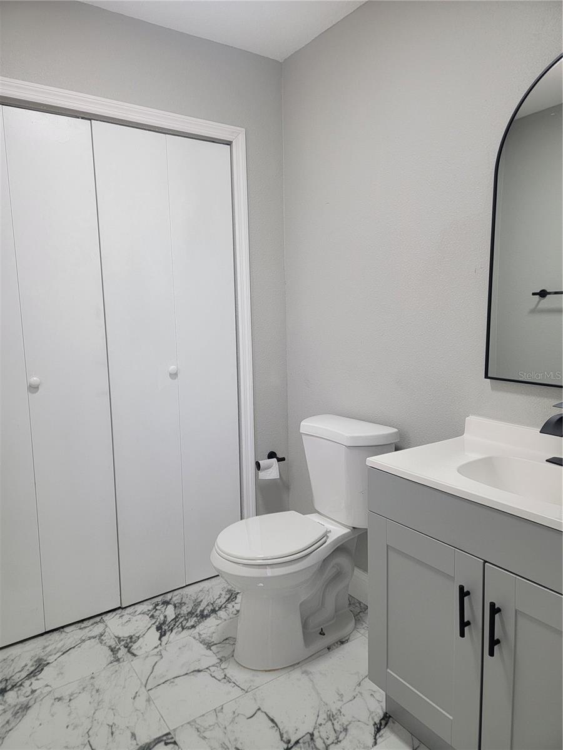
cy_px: 375
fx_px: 520
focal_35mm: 24
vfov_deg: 71.6
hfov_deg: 56.8
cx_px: 282
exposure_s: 1/120
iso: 160
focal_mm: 6.7
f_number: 1.8
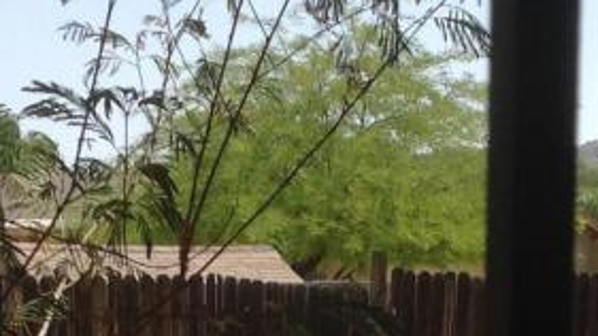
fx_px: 2204
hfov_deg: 15.4
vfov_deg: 8.5
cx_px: 447
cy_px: 558
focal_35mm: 139
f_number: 2.4
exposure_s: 1/1374
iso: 50
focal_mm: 4.28
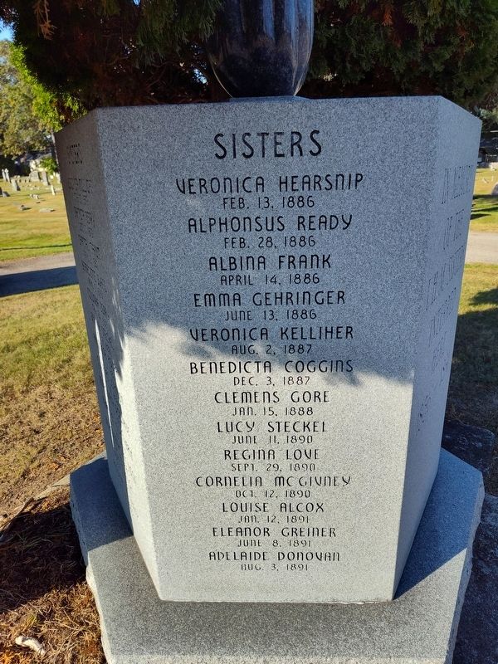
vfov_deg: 73.9
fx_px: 441
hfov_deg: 58.9
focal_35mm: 23
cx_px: 249
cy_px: 332
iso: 100
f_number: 1.8
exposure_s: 1/1190
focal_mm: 5.56
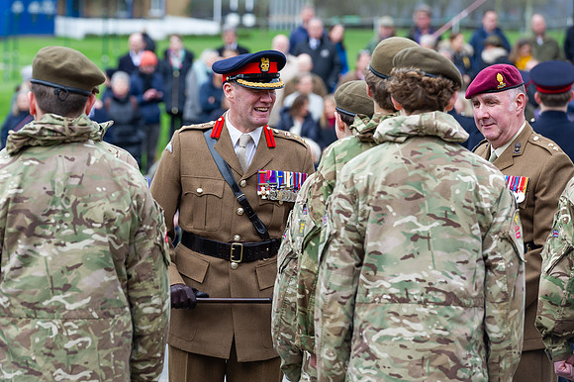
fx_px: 3595
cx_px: 250
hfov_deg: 9.1
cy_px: 183
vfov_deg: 6.1
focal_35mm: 226
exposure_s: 1/250
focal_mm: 200
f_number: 6.3
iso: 640
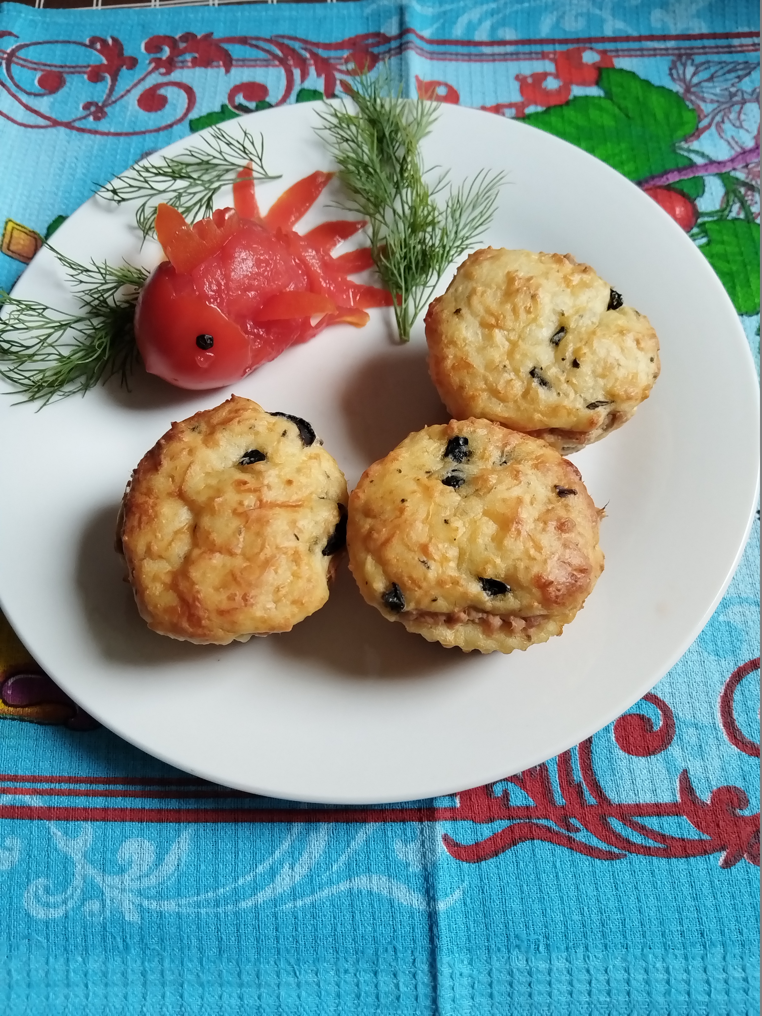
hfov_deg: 53.1
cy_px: 508
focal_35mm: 26
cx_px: 381
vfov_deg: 67.3
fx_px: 763
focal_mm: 4.95
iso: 660
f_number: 1.9
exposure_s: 1/100
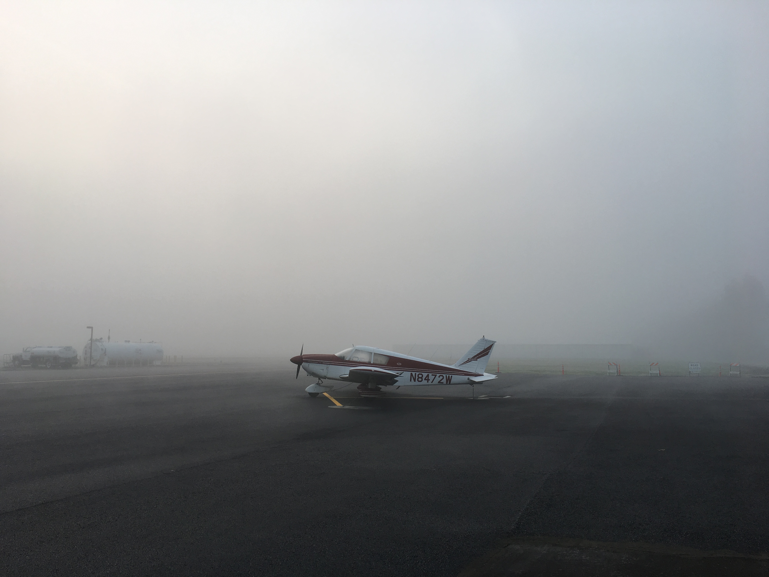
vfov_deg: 48.2
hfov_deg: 61.7
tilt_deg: +6.8
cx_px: 384
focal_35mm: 29
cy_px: 288
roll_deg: -1.2
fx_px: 644
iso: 25
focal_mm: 4.15
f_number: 2.2
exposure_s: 1/137
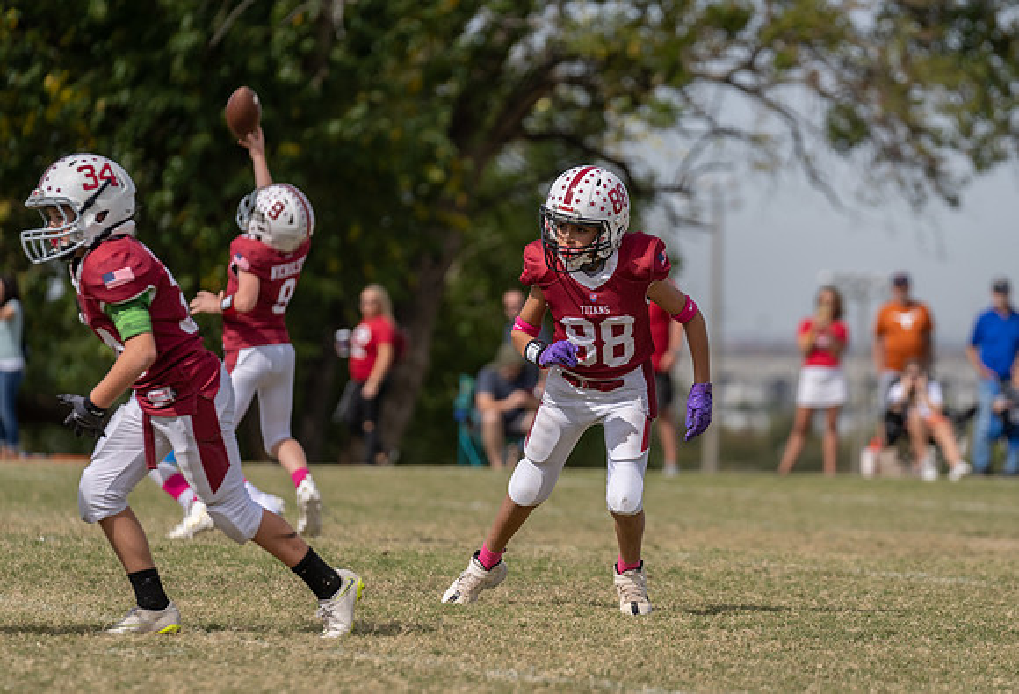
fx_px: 7154
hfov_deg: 8.1
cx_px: 558
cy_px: 355
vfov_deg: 5.6
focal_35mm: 251
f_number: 3.5
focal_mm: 200
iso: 100
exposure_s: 1/2000
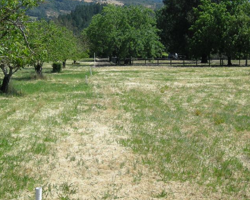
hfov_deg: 34.1
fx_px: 407
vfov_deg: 27.4
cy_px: 60
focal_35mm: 55
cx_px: 104
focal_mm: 5.7
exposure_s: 1/210
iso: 50
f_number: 5.7
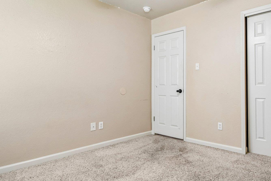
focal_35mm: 23
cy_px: 74
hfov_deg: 74.0
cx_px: 179
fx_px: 173
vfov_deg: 54.8
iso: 450
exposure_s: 1/30
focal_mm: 10
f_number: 8
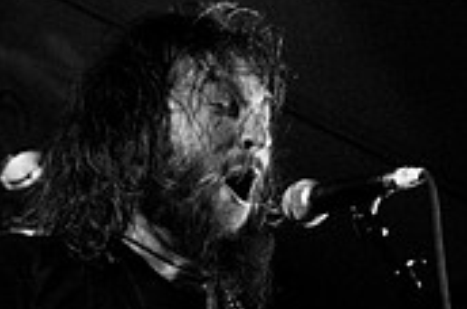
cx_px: -65
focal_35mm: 177
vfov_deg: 7.7
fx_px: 2288
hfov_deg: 11.5
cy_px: 351
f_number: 2.8
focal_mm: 35
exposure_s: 1/200
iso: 800
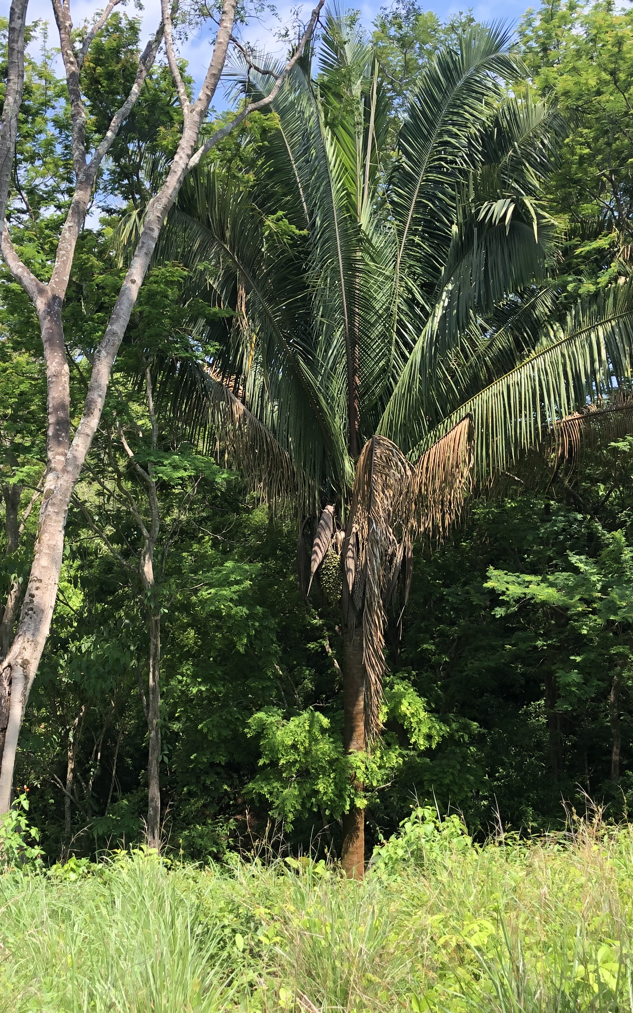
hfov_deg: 32.0
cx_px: 292
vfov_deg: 49.3
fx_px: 1104
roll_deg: -0.5
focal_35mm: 40
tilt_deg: +0.9
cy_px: 509
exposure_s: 1/475
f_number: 1.8
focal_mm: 4
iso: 20
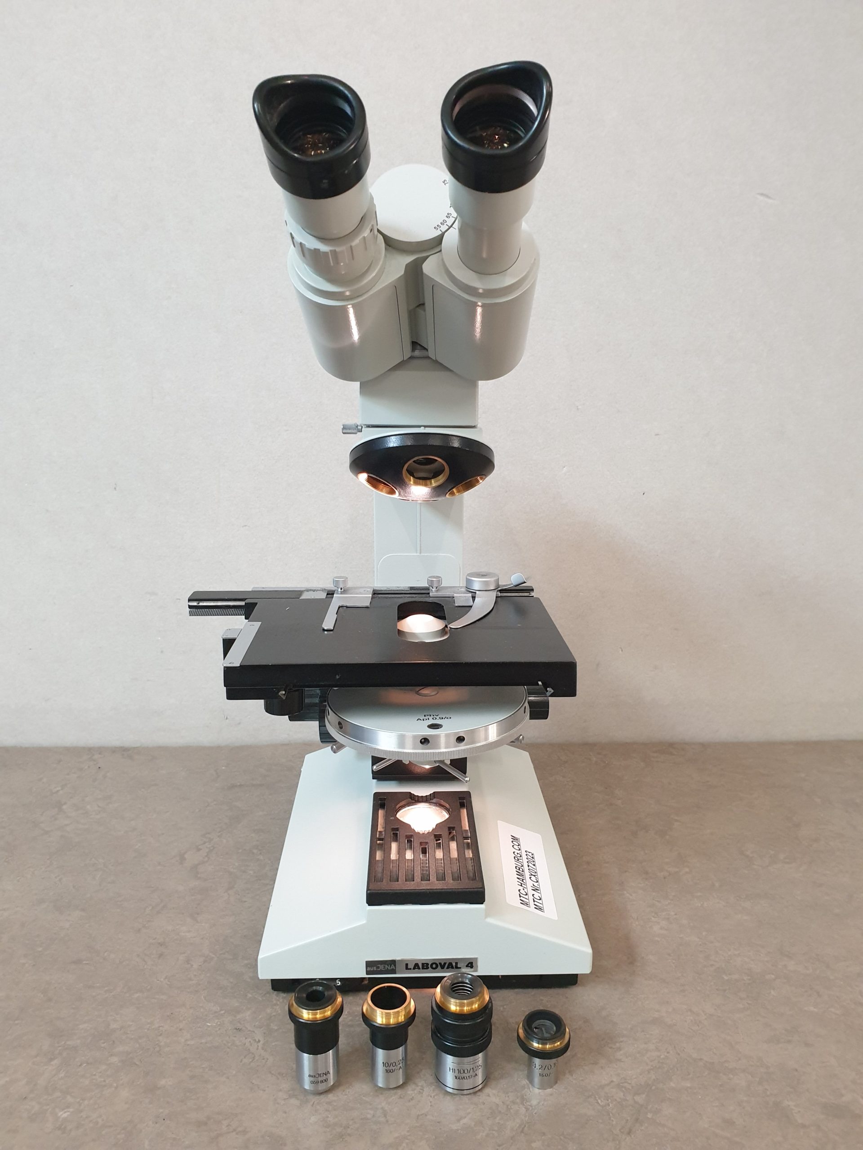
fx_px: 864
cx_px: 432
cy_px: 575
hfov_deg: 53.1
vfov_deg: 67.3
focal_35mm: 26
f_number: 2.4
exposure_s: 1/50
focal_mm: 4.3
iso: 400
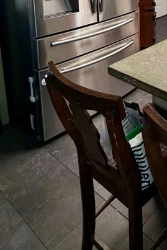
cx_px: 232
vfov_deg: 41.1
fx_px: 257
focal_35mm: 37
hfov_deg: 27.9
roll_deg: -1.6
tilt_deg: -6.9
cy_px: -27
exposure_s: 1/60
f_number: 2.2
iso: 250
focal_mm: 2.22
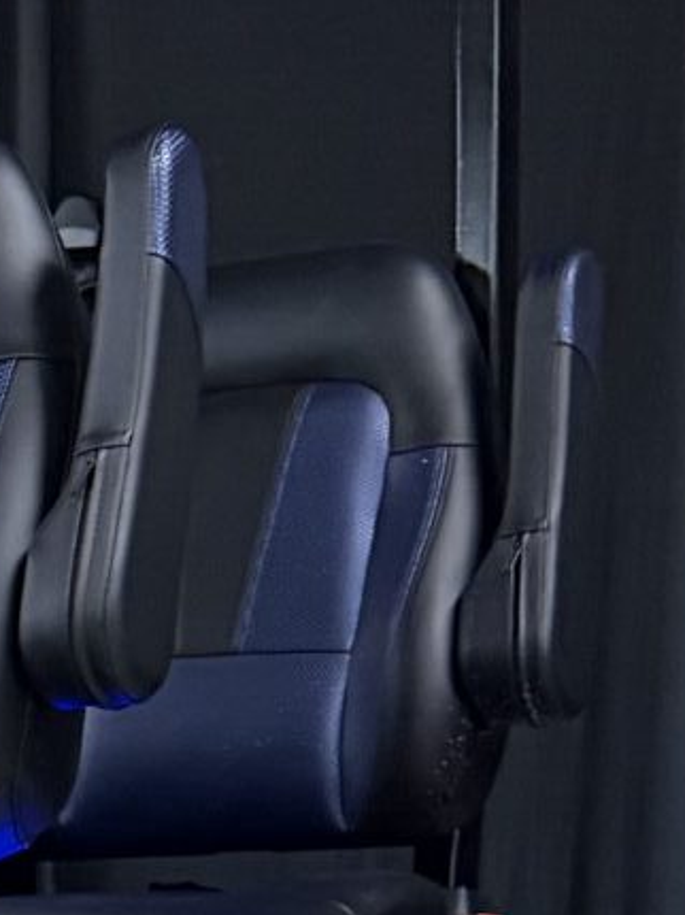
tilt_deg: -5.9
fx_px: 3777
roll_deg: +0.9
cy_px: 1309
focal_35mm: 143
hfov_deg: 9.3
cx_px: -917
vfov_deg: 13.2
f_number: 1.78
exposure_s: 1/60
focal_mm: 6.76
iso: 500
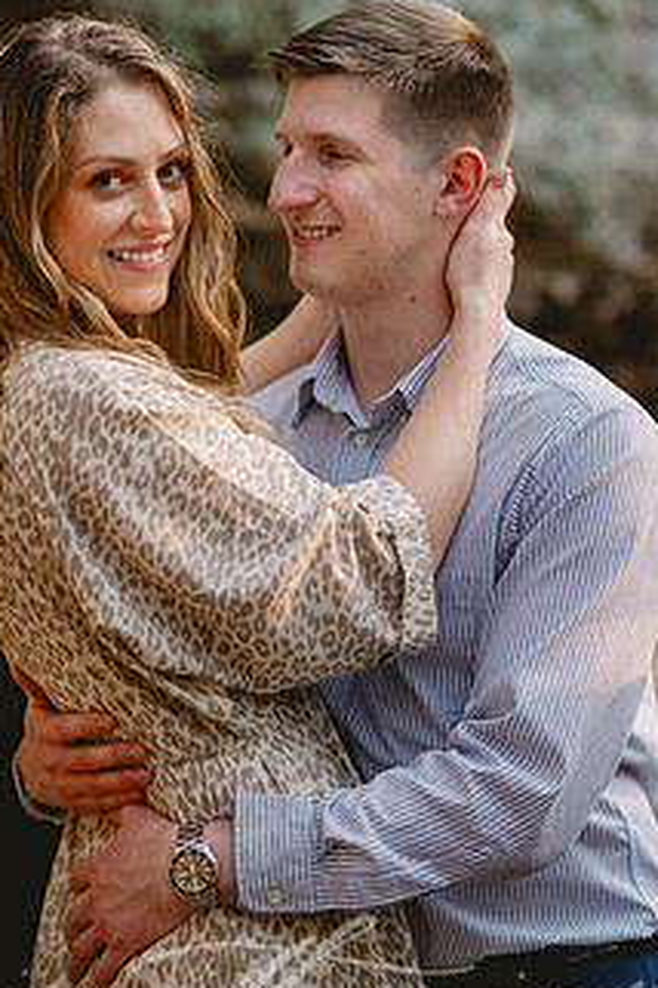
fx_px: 3262
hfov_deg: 11.5
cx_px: 284
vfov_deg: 17.2
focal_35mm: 119
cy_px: 440
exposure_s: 1/400
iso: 100
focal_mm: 85
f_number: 2
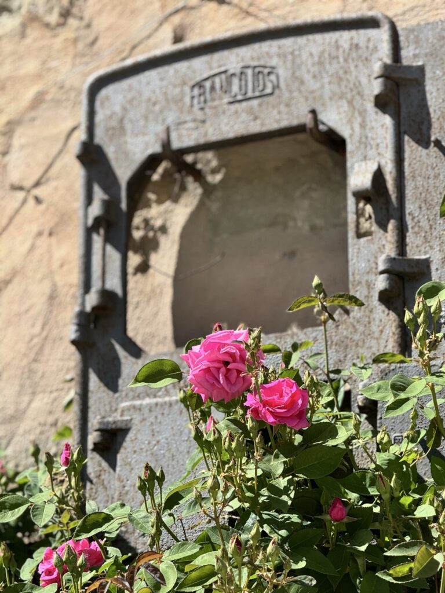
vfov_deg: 16.4
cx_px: 222
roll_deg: +2.5
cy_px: 296
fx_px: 2057
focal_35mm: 120
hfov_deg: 12.3
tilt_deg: +16.3
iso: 50
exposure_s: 1/870
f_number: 2.8
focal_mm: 15.66
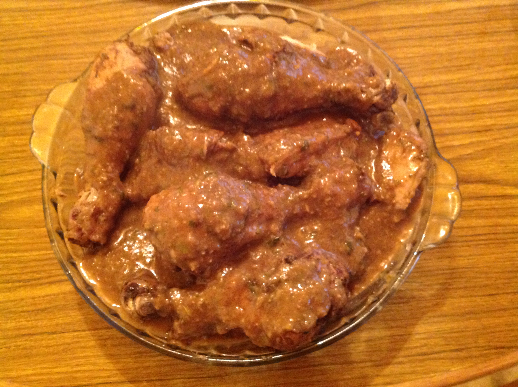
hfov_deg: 52.7
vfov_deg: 40.6
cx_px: 259
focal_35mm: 35
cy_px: 194
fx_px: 523
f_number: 2.4
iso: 800
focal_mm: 4.28
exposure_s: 1/15
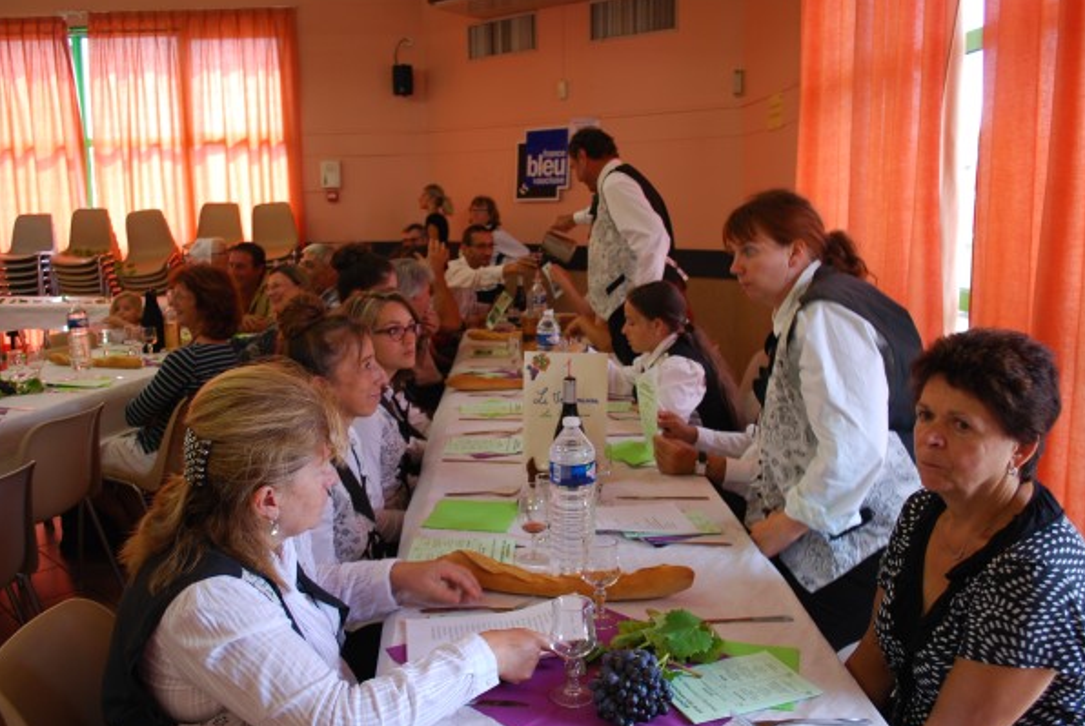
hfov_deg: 63.6
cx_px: 546
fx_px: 875
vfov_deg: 45.1
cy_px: 352
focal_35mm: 29
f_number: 3.5
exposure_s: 1/50
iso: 200
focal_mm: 18
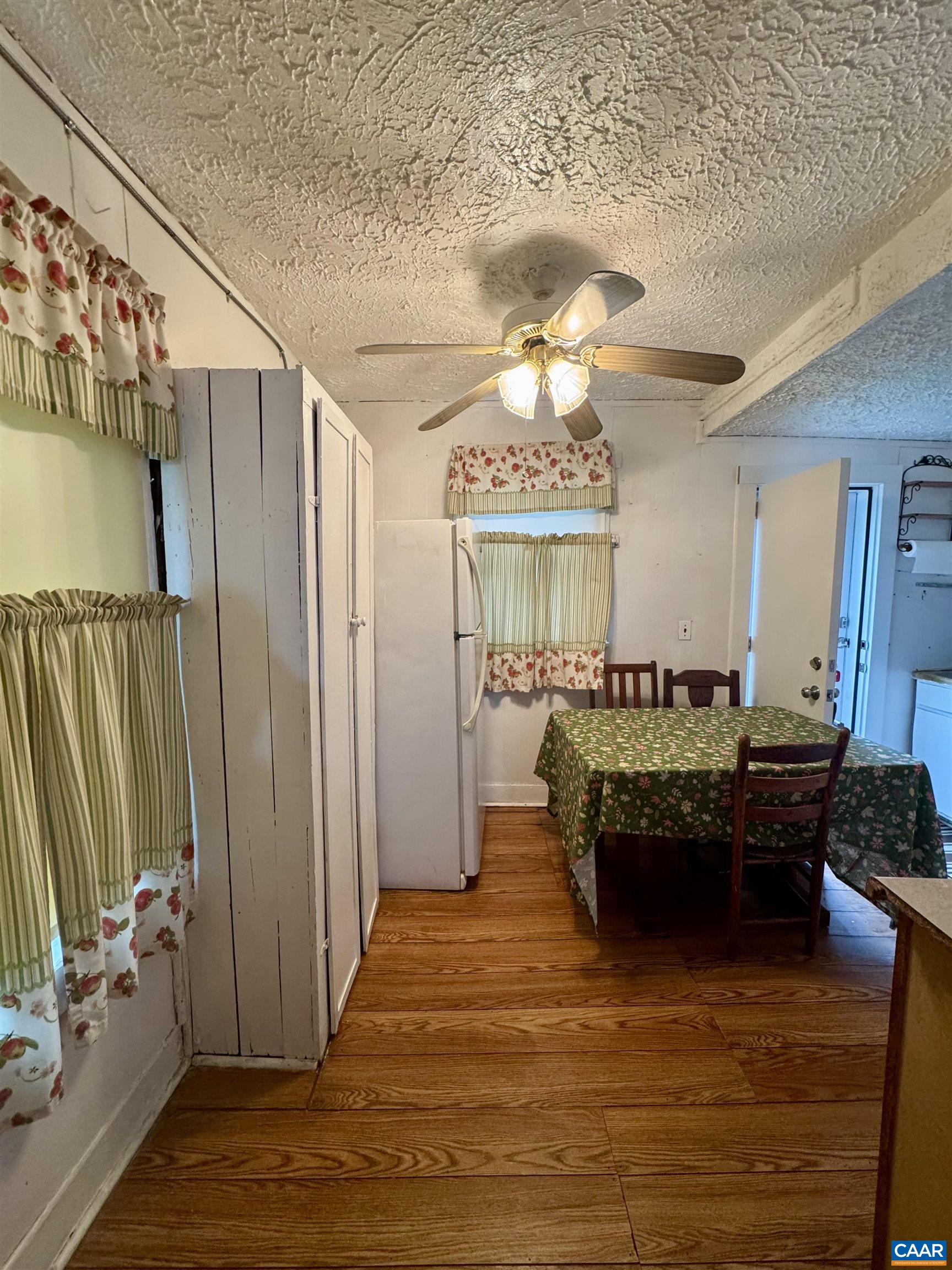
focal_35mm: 14
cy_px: 635
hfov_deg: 85.7
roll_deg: +0.7
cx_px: 476
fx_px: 513
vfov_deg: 102.1
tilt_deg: -5.6
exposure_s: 1/60
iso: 250
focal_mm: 2.22
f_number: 2.2
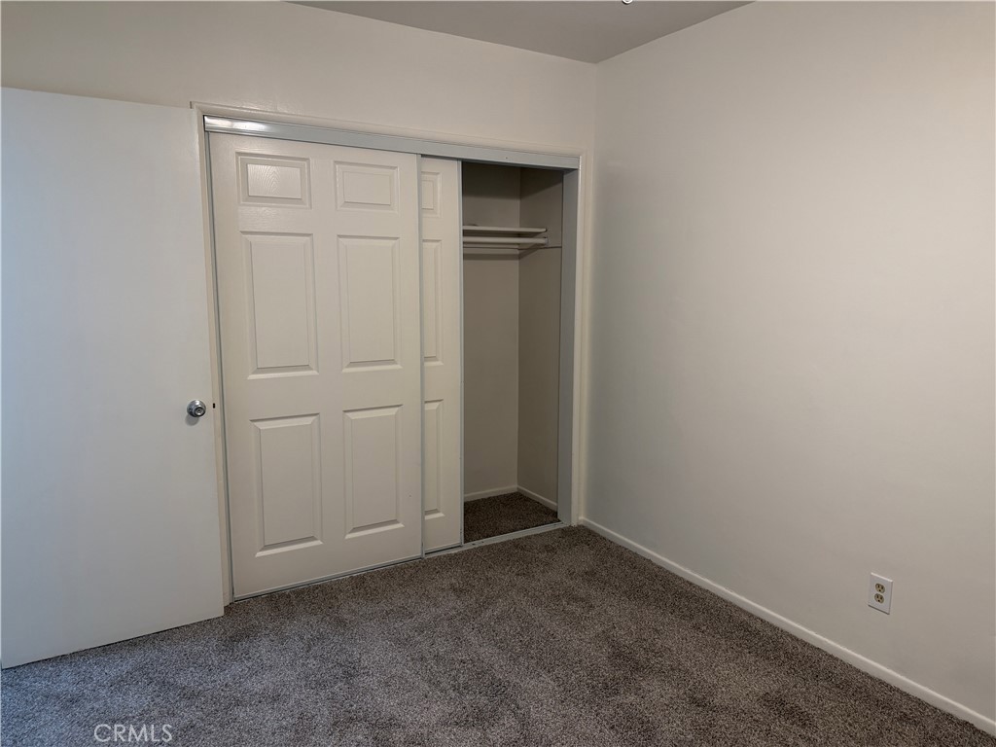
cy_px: 374
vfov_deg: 56.8
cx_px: 498
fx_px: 691
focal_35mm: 24
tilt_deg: -8.5
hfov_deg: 71.6
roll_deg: +0.4
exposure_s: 1/120
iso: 200
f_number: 1.78
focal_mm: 6.76
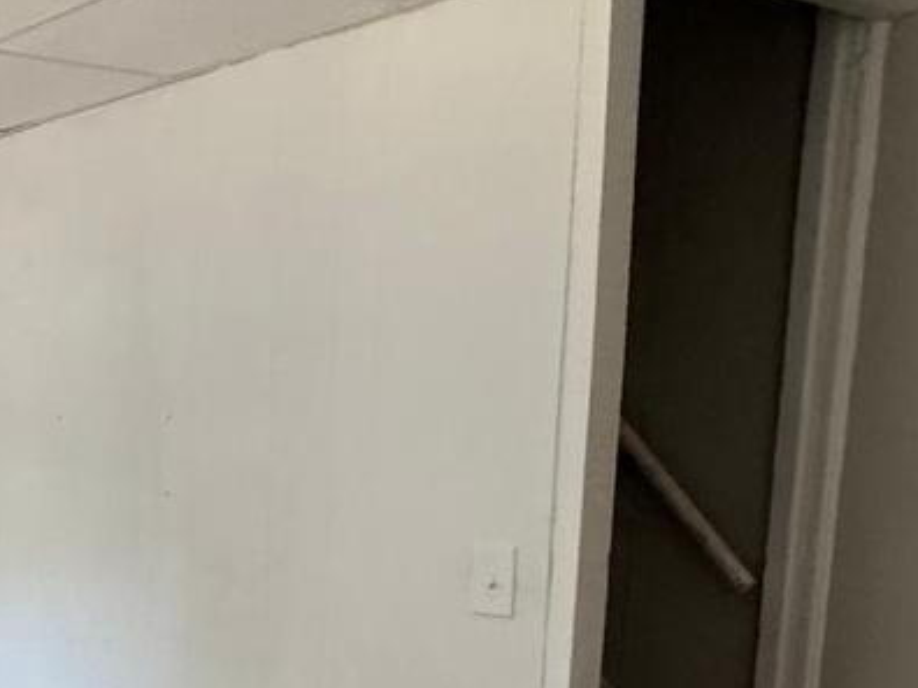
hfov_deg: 33.0
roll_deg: +1.5
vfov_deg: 27.3
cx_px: -84
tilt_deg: -10.2
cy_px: 648
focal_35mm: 51
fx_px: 1352
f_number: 2.2
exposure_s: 1/88
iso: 320
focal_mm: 2.22
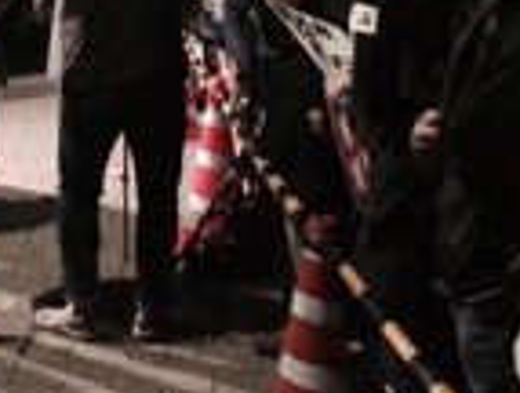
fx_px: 1370
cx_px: 127
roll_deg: -5.8
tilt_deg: -0.7
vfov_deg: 15.8
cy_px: -44
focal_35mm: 91
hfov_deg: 21.3
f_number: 2.2
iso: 320
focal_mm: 4.15
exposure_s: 1/15
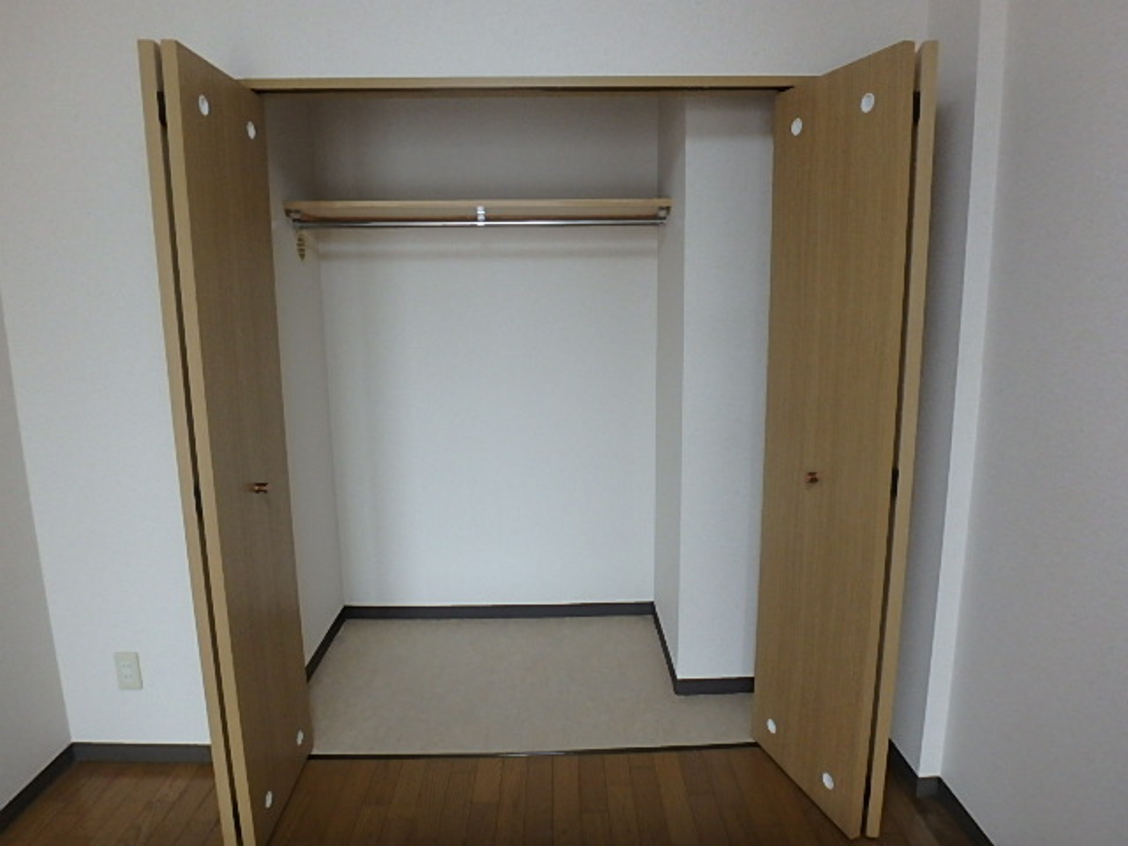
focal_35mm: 21
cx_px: 564
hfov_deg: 79.0
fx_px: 684
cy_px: 423
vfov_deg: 63.4
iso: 320
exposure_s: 1/30
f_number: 3.5
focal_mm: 3.7
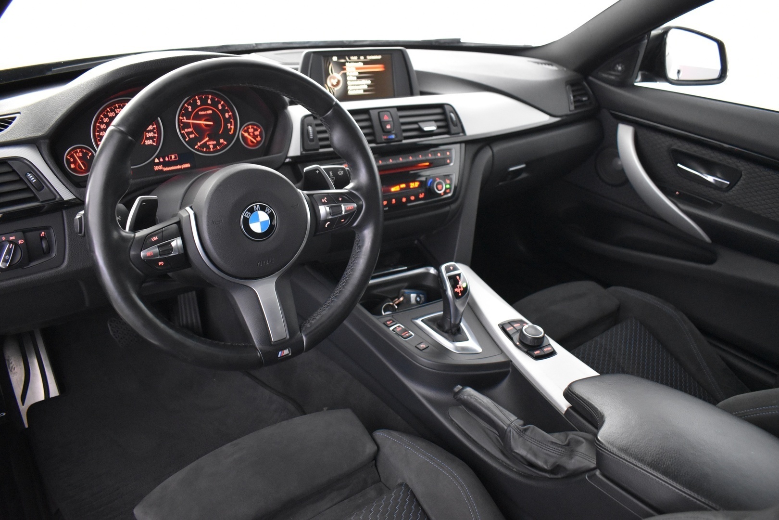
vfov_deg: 47.9
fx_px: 584
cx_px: 390
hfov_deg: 67.4
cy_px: 260
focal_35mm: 27
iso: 3200
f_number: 3.5
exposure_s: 1/15
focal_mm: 18
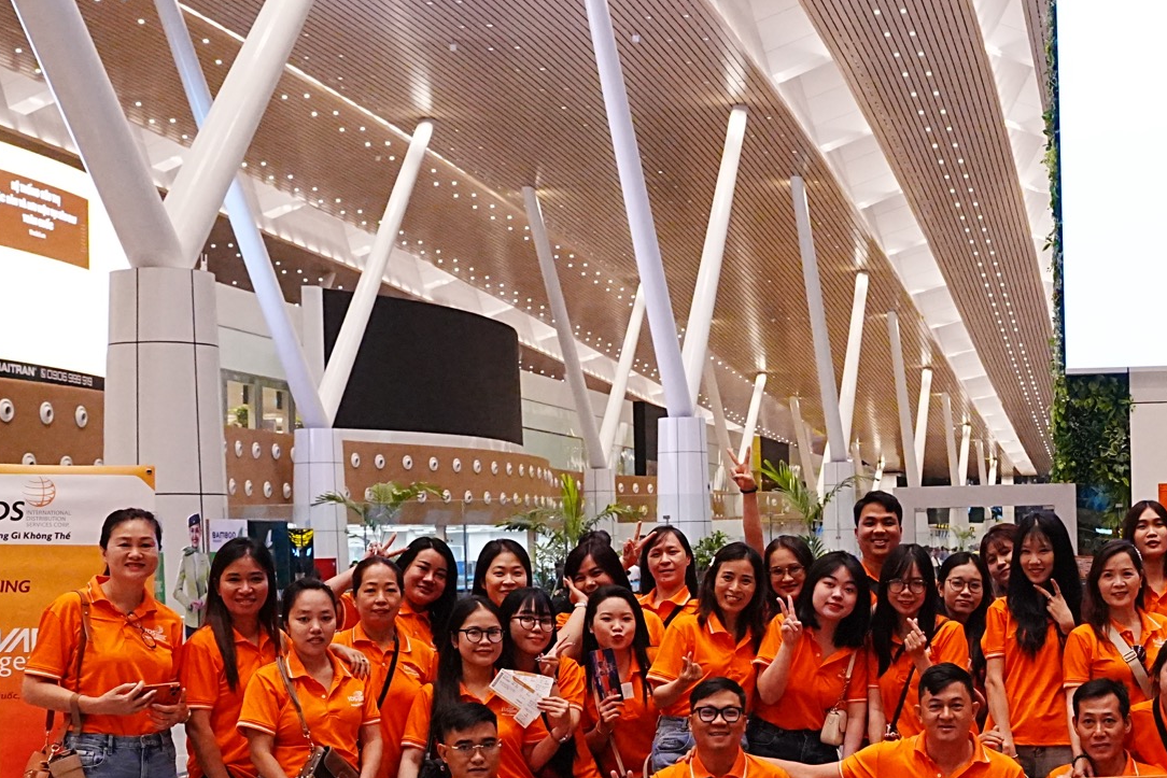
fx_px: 2010
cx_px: 1037
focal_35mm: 62
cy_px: 566
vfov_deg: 21.8
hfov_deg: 31.0
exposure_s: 1/250
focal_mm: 28
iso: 8000
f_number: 5
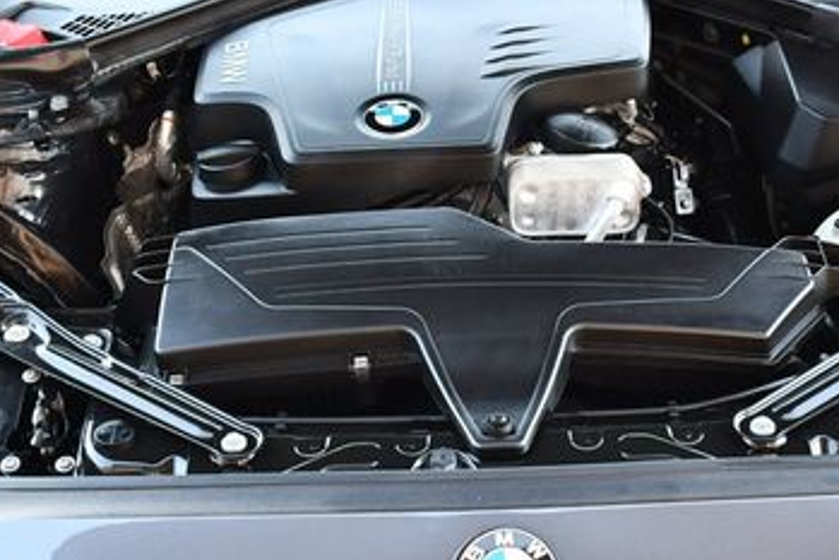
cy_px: 322
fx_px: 1539
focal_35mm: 66
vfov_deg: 20.6
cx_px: 481
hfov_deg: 30.5
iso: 800
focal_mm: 18
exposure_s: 1/160
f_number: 3.5
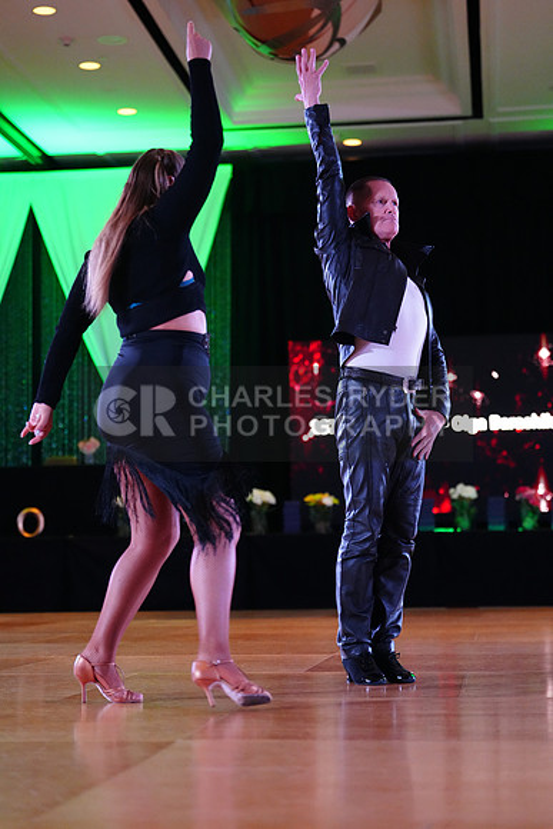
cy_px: 414
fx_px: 1612
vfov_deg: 28.8
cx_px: 276
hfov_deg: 19.5
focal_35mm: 70
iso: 6400
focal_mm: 70
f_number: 2.8
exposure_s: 1/400
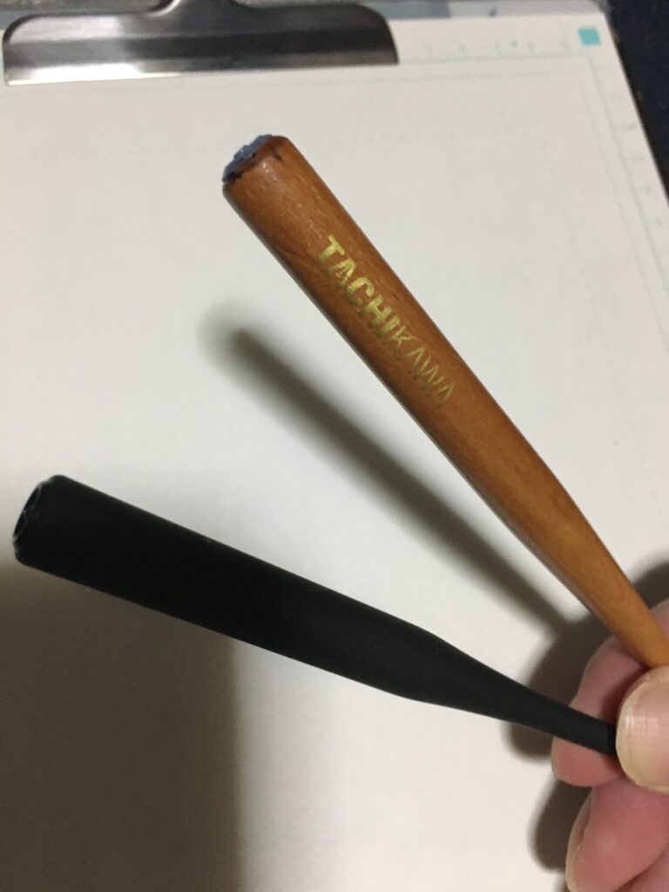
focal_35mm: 29
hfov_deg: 48.2
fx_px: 747
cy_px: 446
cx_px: 334
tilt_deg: -70.7
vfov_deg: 61.7
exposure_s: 1/25
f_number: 2.2
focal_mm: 4.15
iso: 200
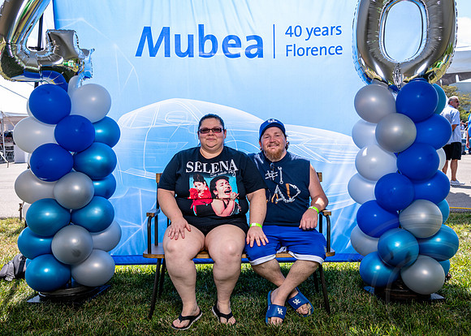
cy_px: 159
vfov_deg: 34.8
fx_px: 537
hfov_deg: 47.4
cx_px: 239
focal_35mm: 40
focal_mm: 34
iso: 200
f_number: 5.6
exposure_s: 1/250
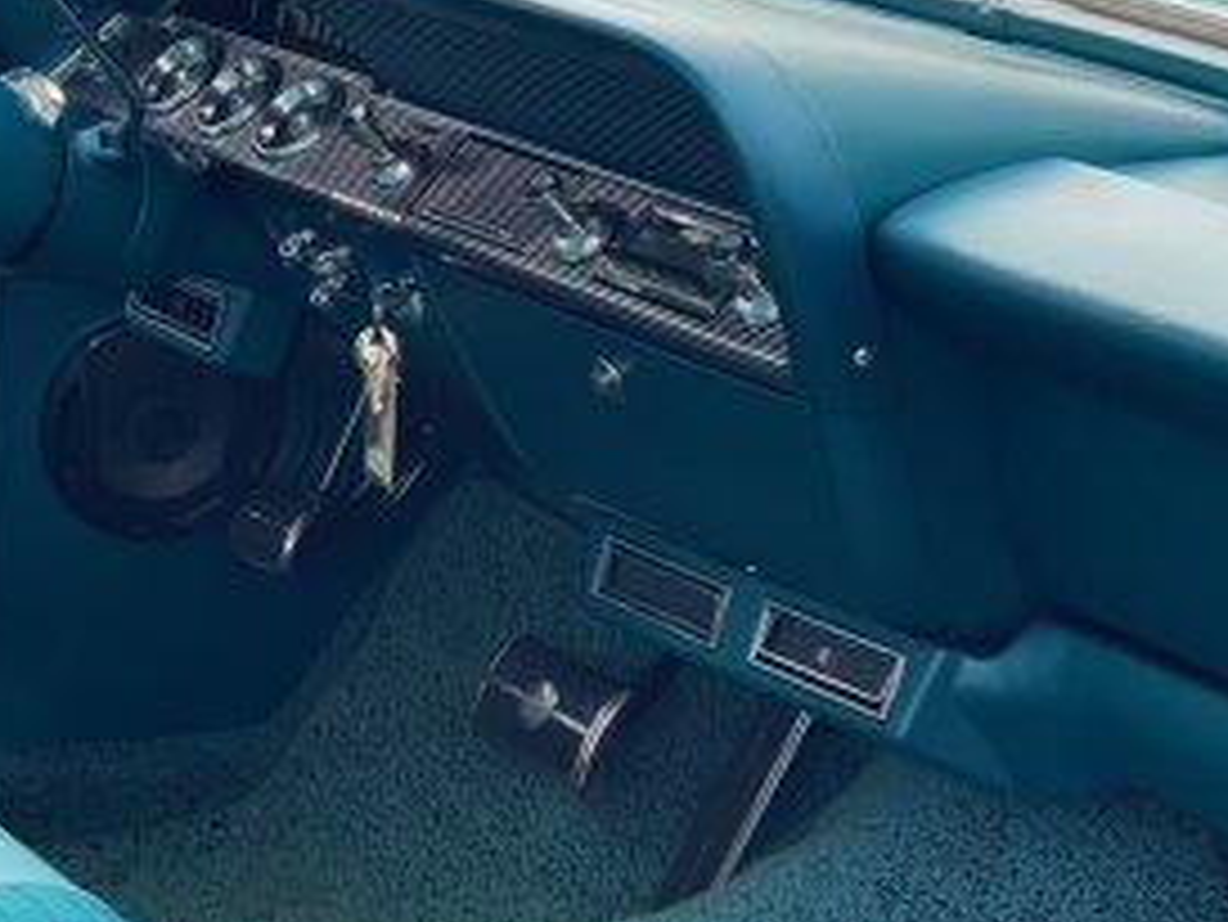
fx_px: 4330
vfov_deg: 12.1
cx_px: 193
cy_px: 666
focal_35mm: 122
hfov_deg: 16.0
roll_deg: -0.2
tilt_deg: -17.3
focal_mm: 6
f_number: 2
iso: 20
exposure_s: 1/203
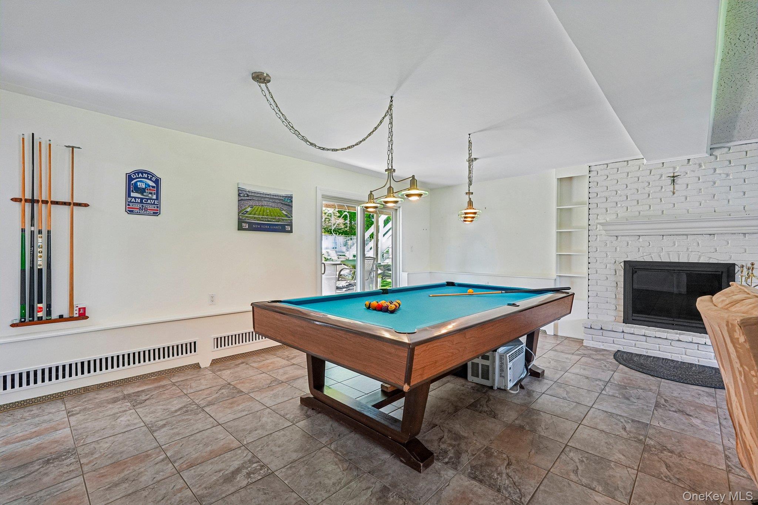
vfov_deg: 72.0
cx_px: 379
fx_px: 347
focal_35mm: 16
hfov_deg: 95.0
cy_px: 252
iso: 400
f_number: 9
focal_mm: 16.5
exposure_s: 1/15
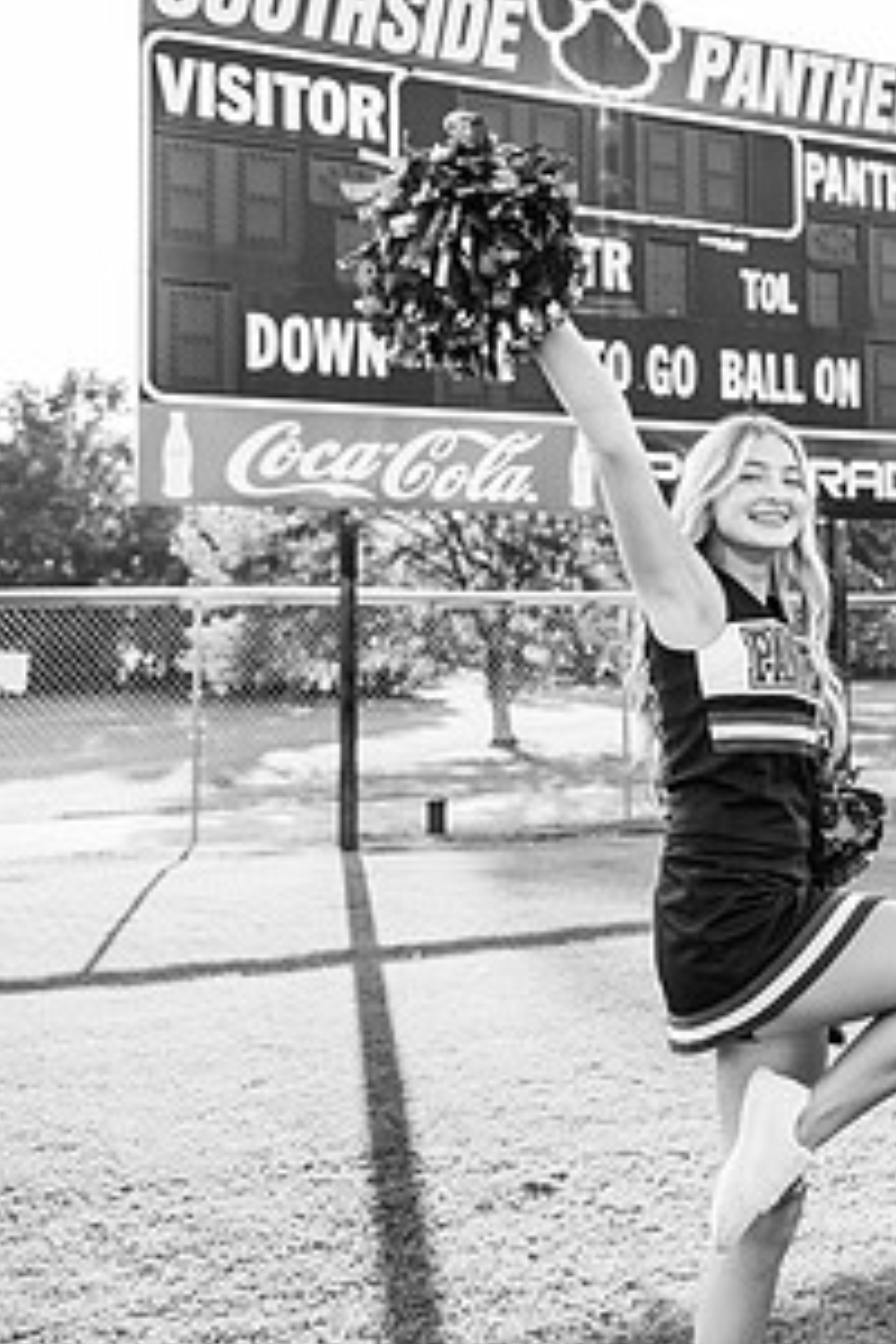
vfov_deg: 52.9
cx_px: 663
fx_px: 1344
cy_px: 569
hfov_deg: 36.1
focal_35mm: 36
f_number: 2.8
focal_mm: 24
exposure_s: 1/640
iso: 200
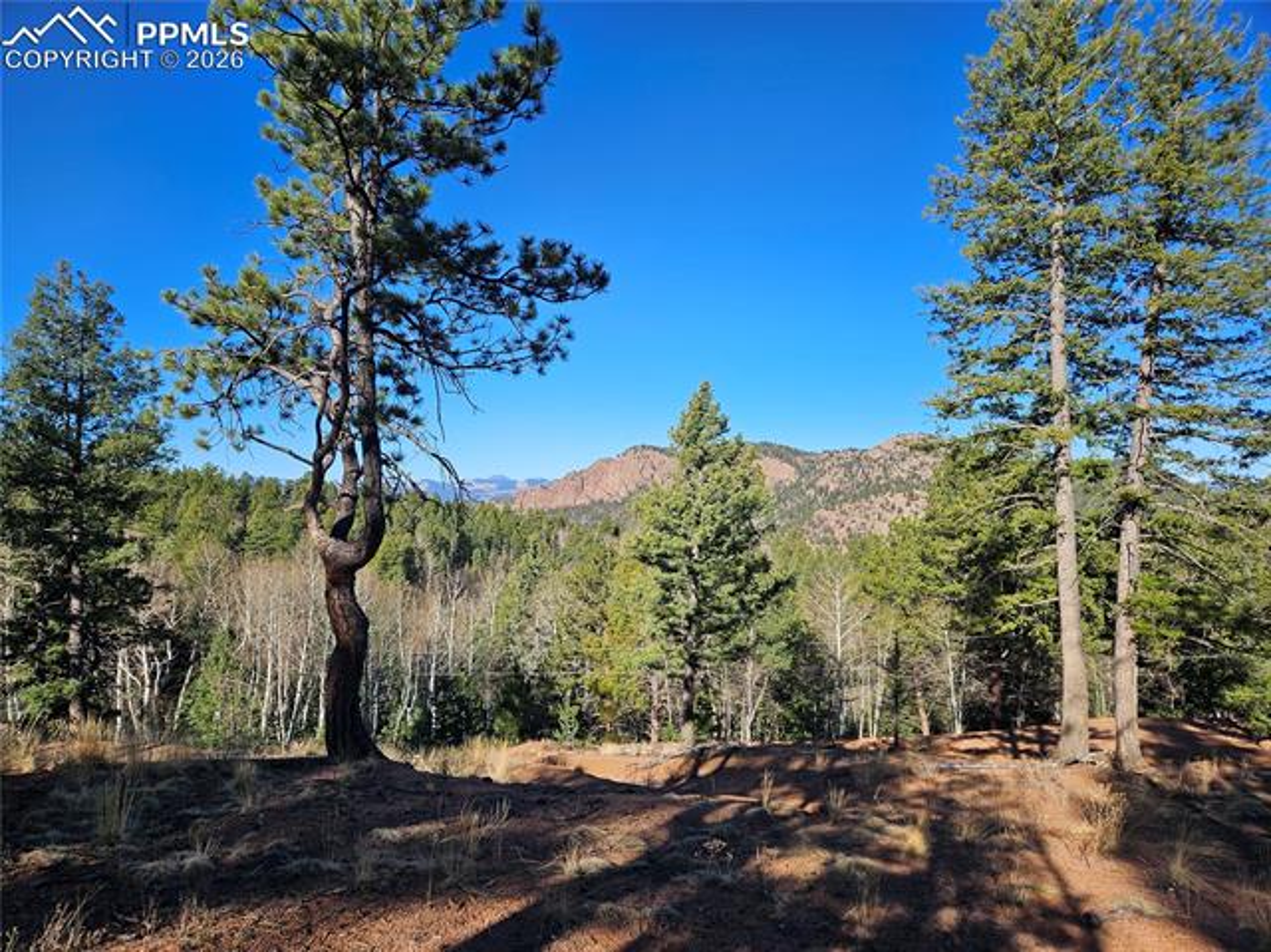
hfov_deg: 74.0
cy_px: 476
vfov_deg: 58.8
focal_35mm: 23
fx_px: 844
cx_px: 636
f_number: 1.8
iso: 25
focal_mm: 5.4
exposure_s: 1/1704
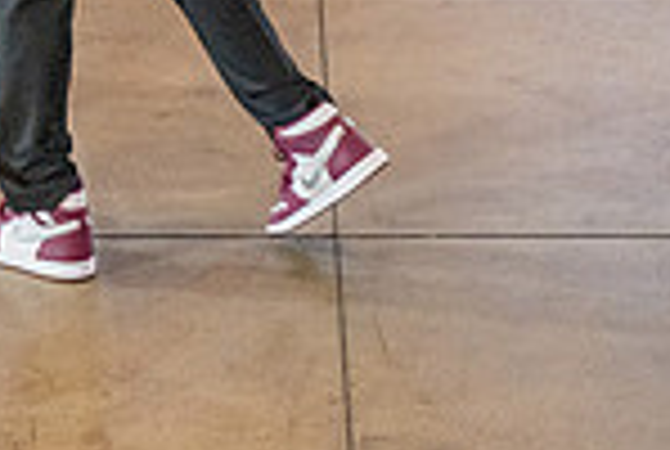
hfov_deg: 5.3
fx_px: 7180
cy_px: -344
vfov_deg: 3.6
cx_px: -58
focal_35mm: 385
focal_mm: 99
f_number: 4
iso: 3200
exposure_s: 1/200
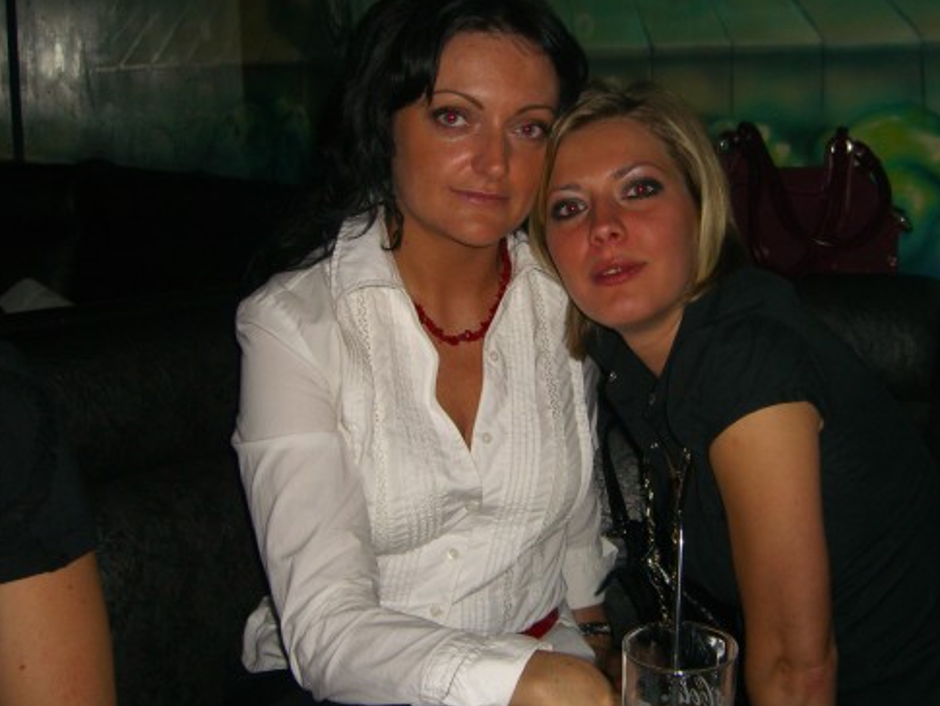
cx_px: 552
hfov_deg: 40.3
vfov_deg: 30.9
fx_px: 1277
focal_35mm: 47
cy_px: 341
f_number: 2.8
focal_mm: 7.9
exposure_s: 1/60
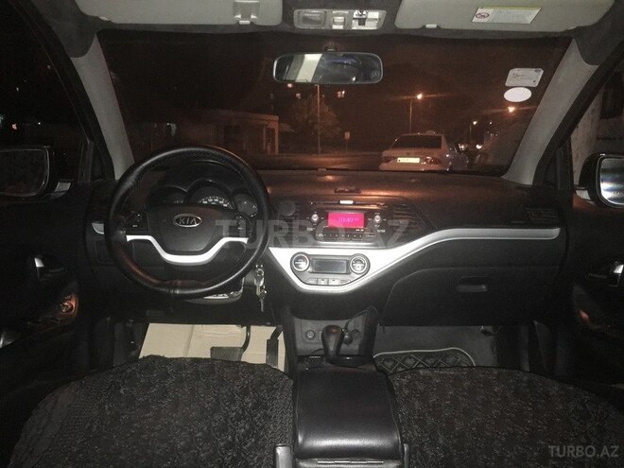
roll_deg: +0.2
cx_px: 312
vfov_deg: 48.2
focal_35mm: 29
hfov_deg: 61.7
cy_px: 234
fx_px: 523
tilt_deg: -8.6
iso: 500
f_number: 2.2
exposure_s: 1/17
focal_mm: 4.15
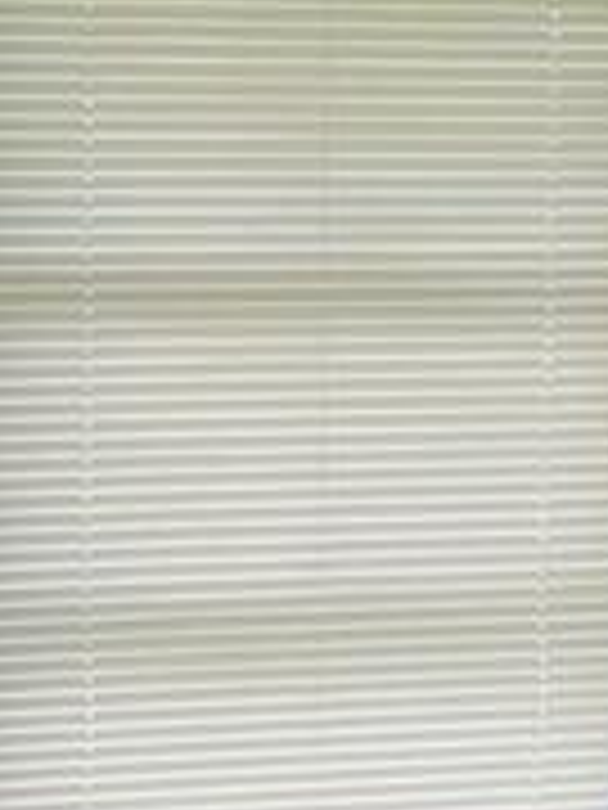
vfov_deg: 11.2
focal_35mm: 173
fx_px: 4051
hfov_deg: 8.6
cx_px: 72
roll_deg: +1.8
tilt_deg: -7.5
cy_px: 968
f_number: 1.6
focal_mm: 5.1
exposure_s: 1/120
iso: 50
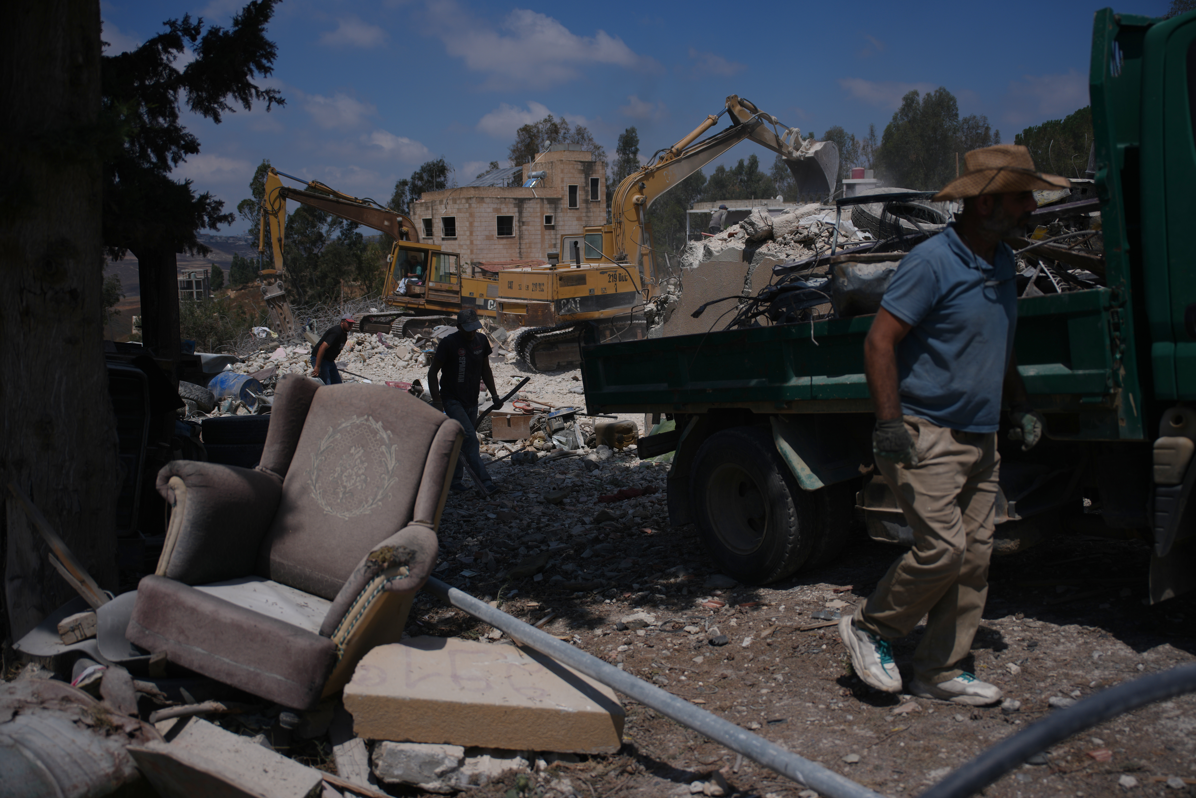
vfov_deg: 41.1
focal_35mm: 32
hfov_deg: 58.7
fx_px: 1063
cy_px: 399
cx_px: 598
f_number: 2.8
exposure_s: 1/4000
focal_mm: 32
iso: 50
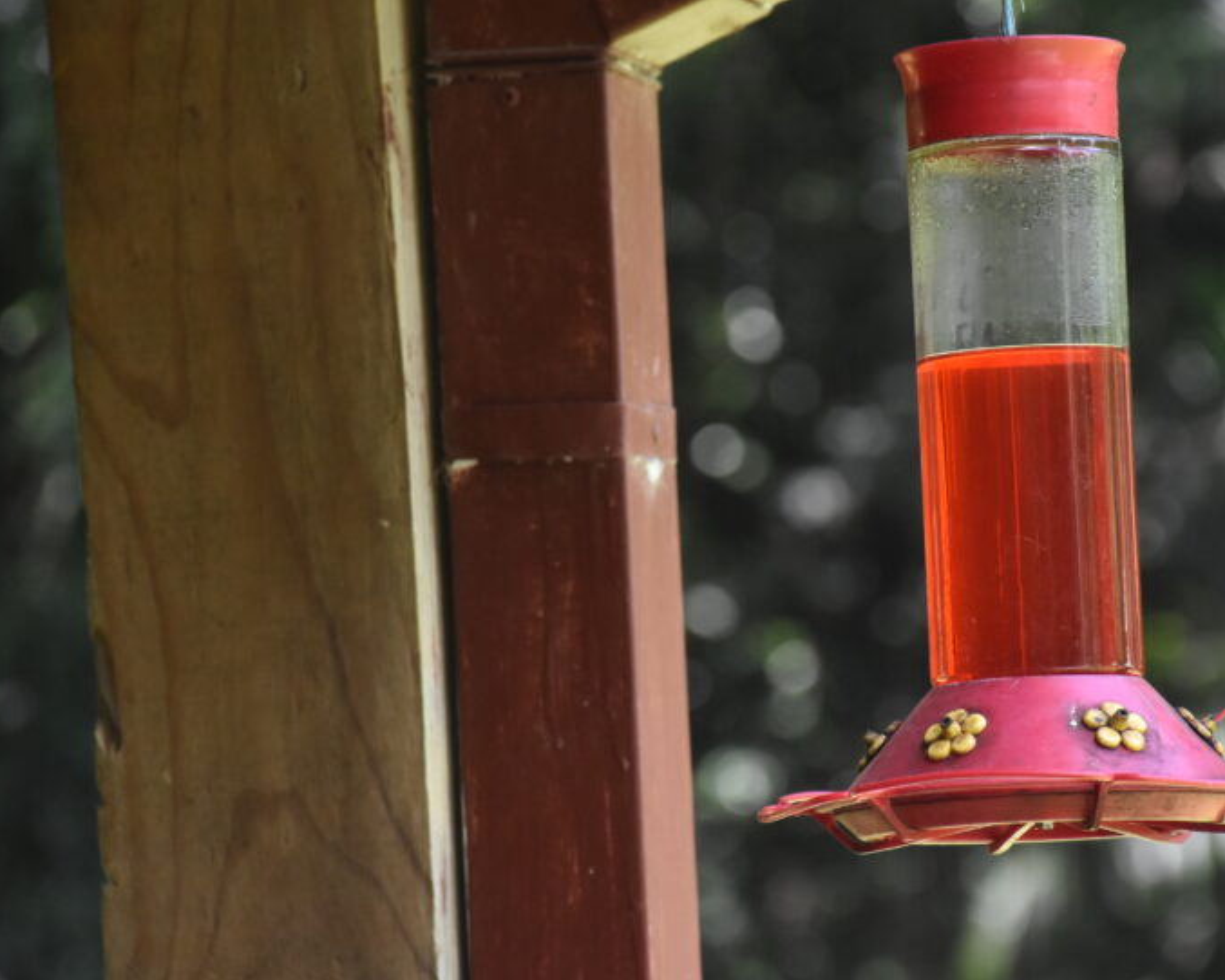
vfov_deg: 5.2
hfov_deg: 6.5
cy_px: 514
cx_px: 850
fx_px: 10807
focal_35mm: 298
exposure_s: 1/500
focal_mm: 140
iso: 1800
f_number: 5.6
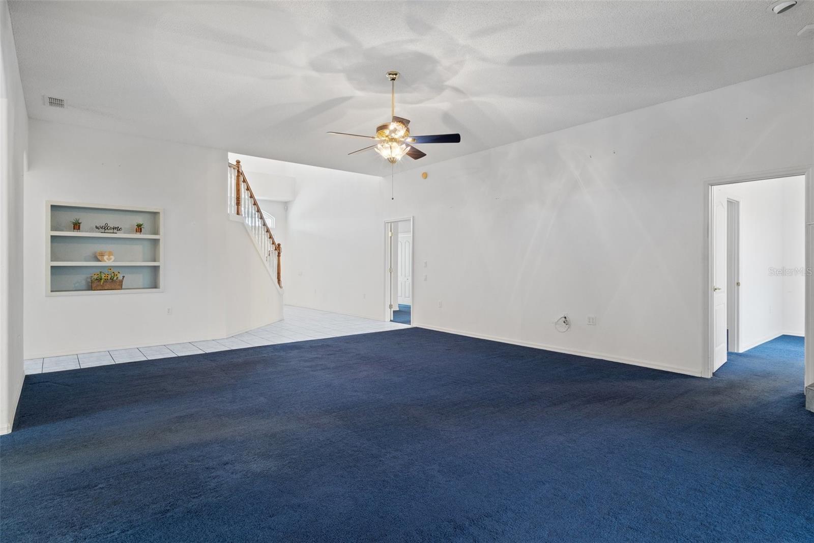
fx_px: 407
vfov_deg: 67.4
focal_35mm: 18
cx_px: 407
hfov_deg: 90.0
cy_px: 272
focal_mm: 18
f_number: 8
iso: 640
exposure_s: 1
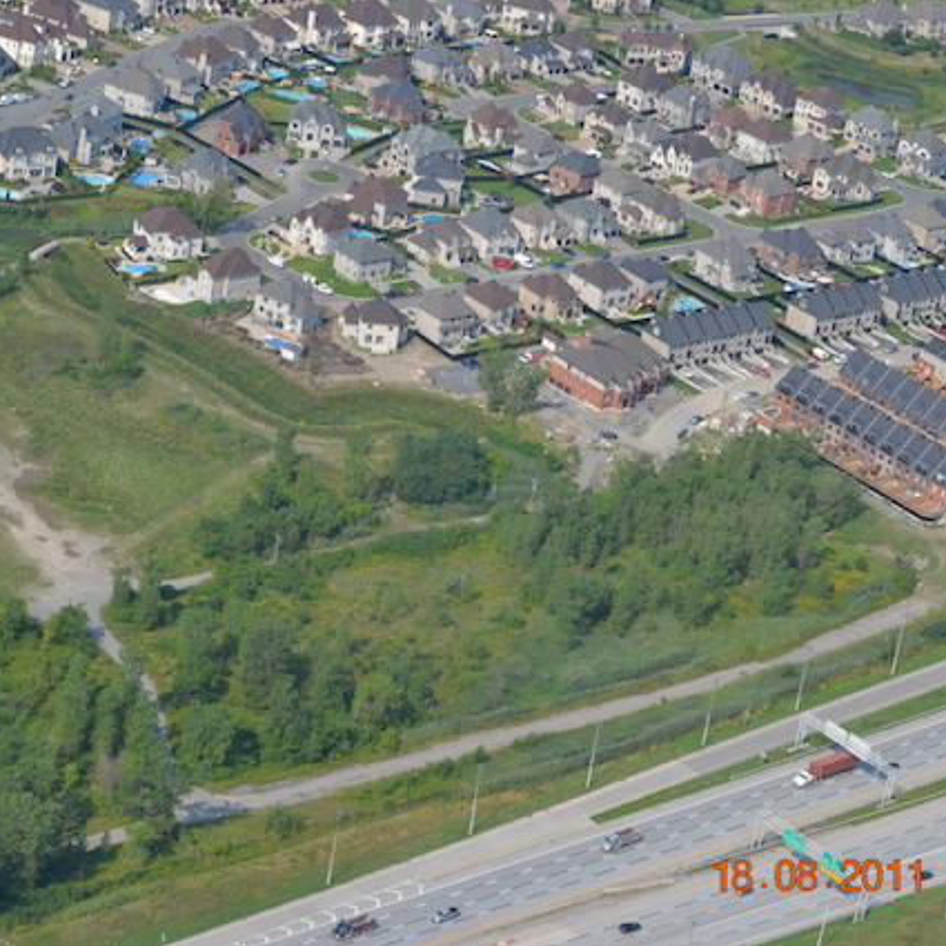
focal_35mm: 106
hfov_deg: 16.5
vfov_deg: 16.5
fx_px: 3266
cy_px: 473
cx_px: 479
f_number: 8
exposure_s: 1/250
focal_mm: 55
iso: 100
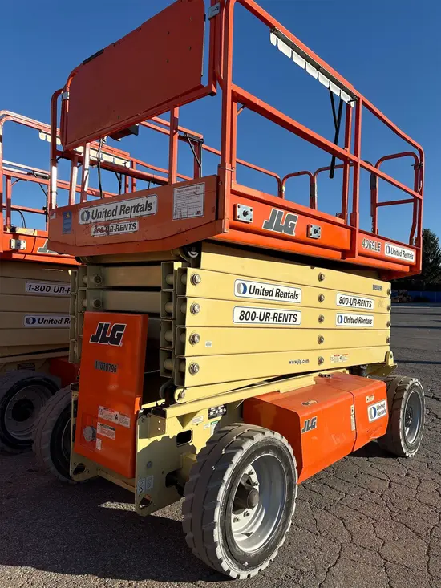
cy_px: 294
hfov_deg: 53.1
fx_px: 442
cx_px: 220
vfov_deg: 67.3
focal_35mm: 26
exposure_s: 1/4950
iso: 50
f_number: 1.6
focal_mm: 5.96
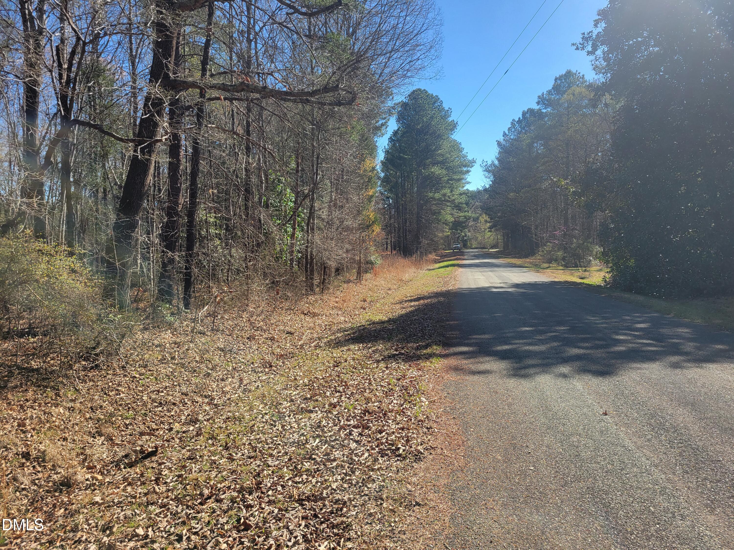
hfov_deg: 67.3
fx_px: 551
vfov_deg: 53.1
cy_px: 275
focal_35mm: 26
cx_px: 367
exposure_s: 1/1449
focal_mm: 5.4
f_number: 1.8
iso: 40
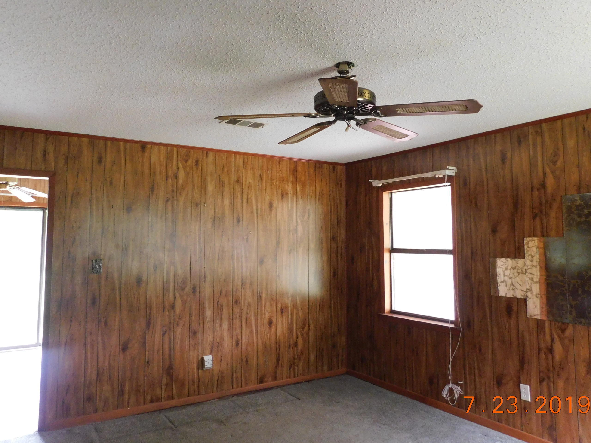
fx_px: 461
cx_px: 287
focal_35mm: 27
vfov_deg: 51.3
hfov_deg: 65.3
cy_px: 199
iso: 400
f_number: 3
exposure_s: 1/15
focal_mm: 4
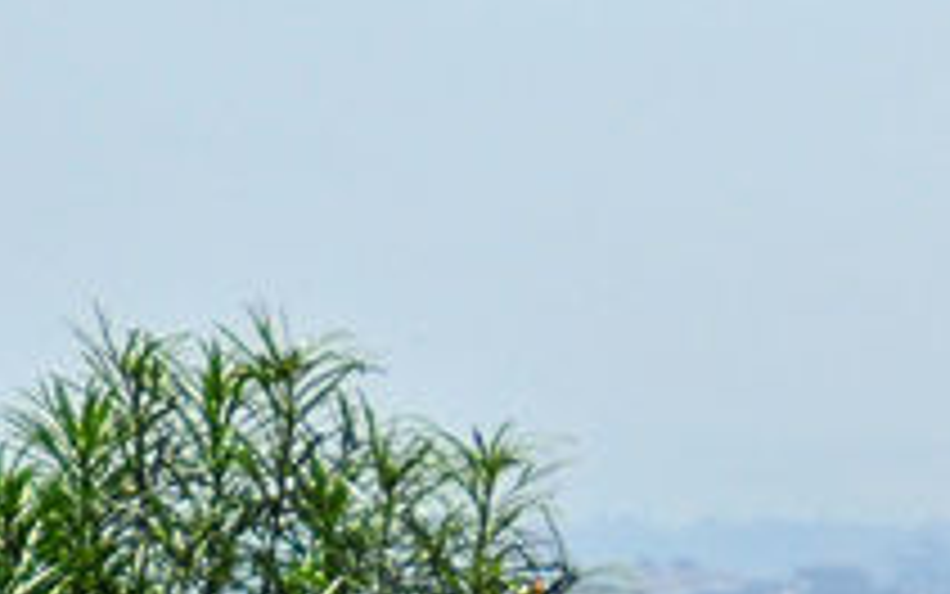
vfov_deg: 1.9
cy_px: -142
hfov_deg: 3.1
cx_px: 1373
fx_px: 17718
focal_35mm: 684
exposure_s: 1/1600
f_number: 5.6
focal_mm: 105
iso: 200
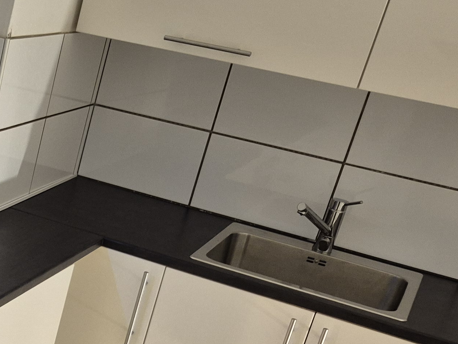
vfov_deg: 19.8
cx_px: -143
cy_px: 312
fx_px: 966
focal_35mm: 73
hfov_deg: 23.5
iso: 320
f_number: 1.8
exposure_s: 1/100
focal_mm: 5.4
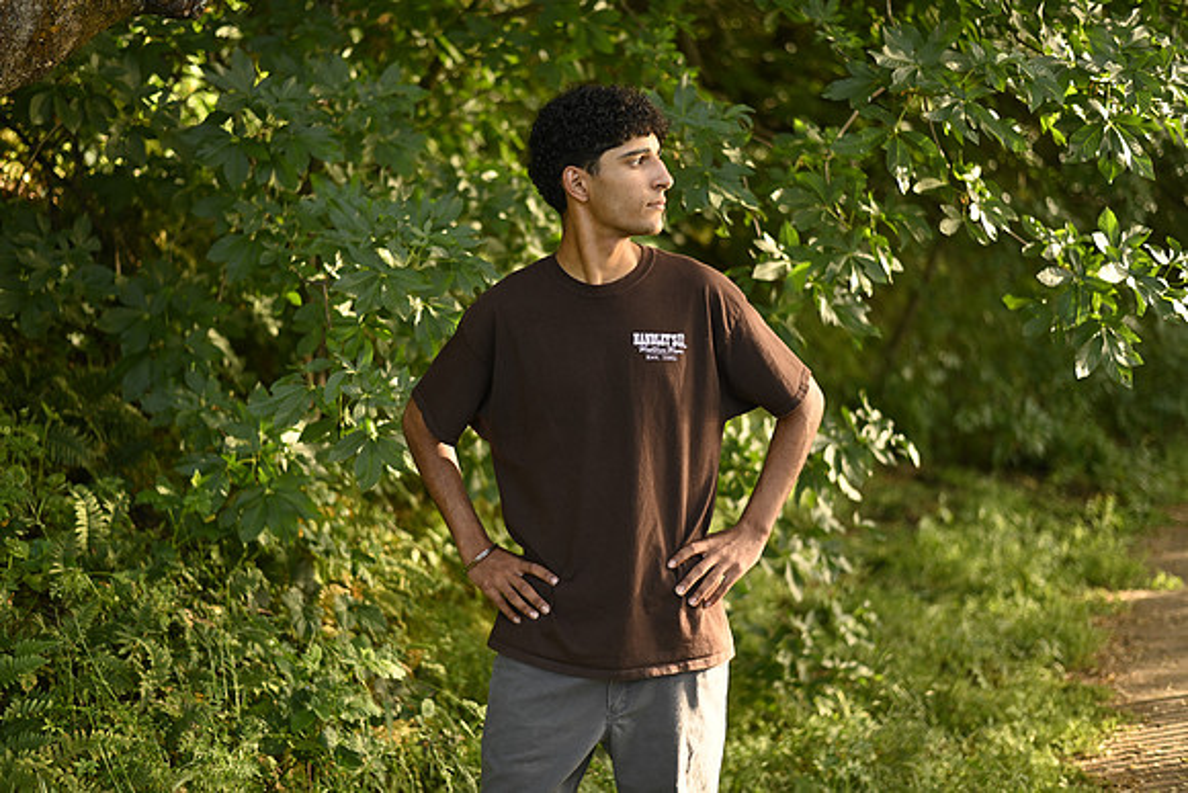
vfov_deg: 27.0
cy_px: 396
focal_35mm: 50
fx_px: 1650
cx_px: 594
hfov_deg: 39.6
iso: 125
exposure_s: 1/250
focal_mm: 50
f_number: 2.2
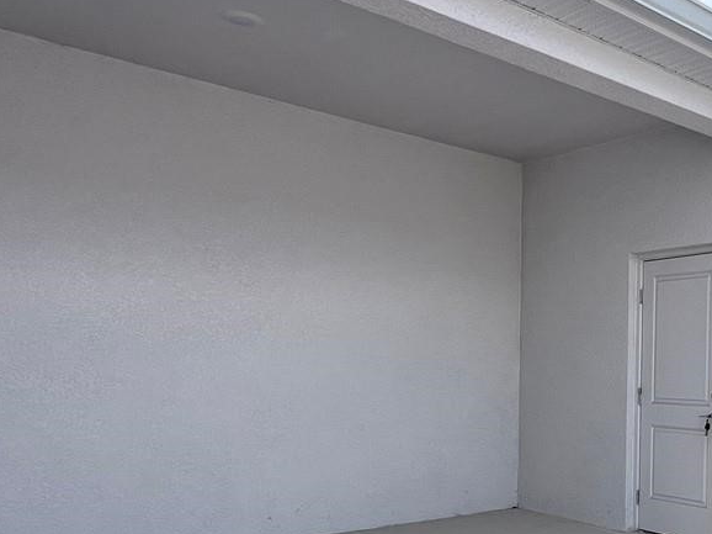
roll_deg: -1.1
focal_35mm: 36
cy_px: 409
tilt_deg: -2.6
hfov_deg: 45.6
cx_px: 665
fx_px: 740
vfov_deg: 38.5
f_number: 1.8
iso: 32
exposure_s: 1/497
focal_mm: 1.57
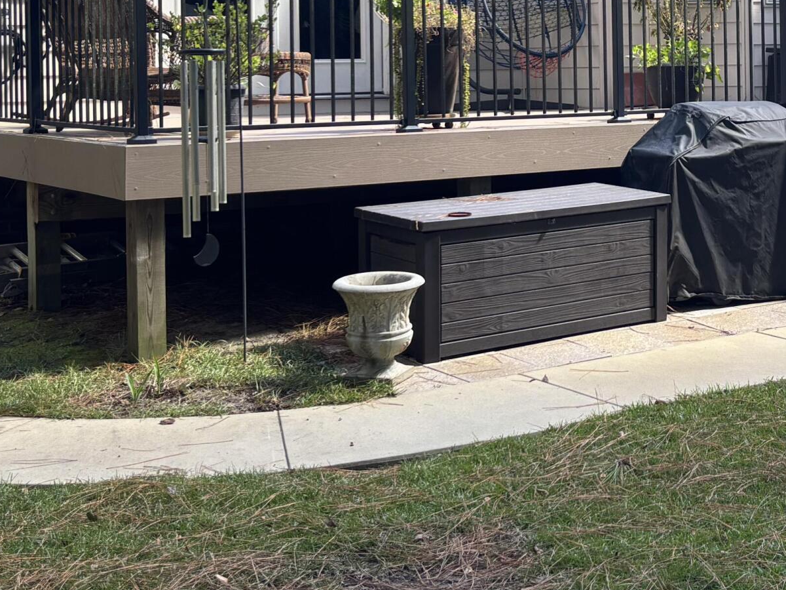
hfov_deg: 28.9
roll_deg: +1.0
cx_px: 671
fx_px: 1476
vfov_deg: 22.1
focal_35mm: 65
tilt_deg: -1.0
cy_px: 68
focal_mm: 5.96
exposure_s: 1/211
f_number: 1.6
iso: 40
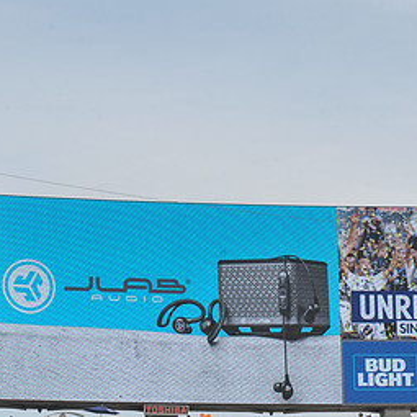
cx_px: 177
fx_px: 2767
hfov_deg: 8.6
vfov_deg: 8.6
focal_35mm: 203
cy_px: 299
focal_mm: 105
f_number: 11
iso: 250
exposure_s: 1/500
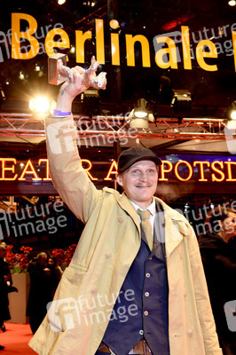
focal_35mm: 42
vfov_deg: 46.4
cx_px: 118
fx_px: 414
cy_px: 178
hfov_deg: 31.8
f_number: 5.6
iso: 1600
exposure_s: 1/60
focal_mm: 28
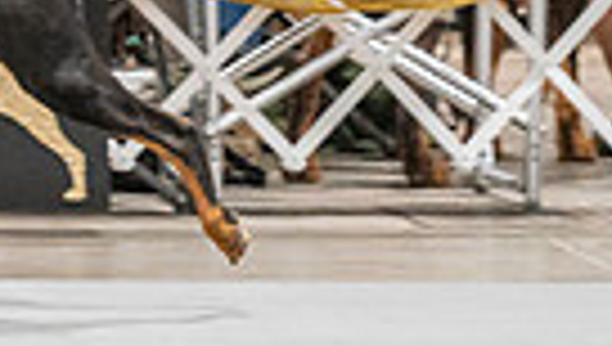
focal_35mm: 891
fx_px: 14482
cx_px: -558
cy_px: -245
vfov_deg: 1.4
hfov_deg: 2.4
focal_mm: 200
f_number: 2.8
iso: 5000
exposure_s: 1/250
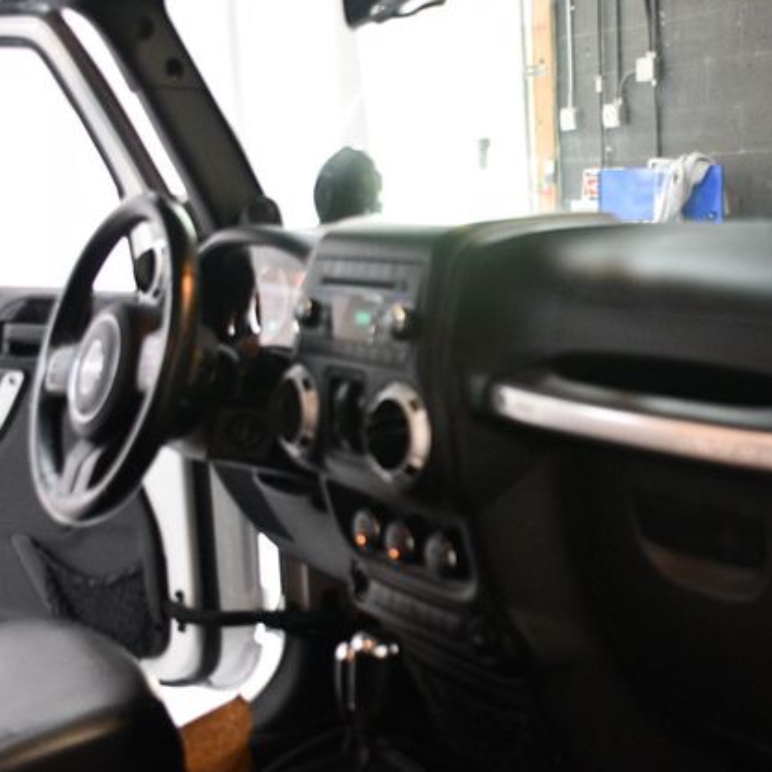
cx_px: 592
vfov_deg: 36.1
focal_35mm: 47
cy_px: 382
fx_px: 1186
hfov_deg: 35.2
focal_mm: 24
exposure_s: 1/80
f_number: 3.8
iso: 3200
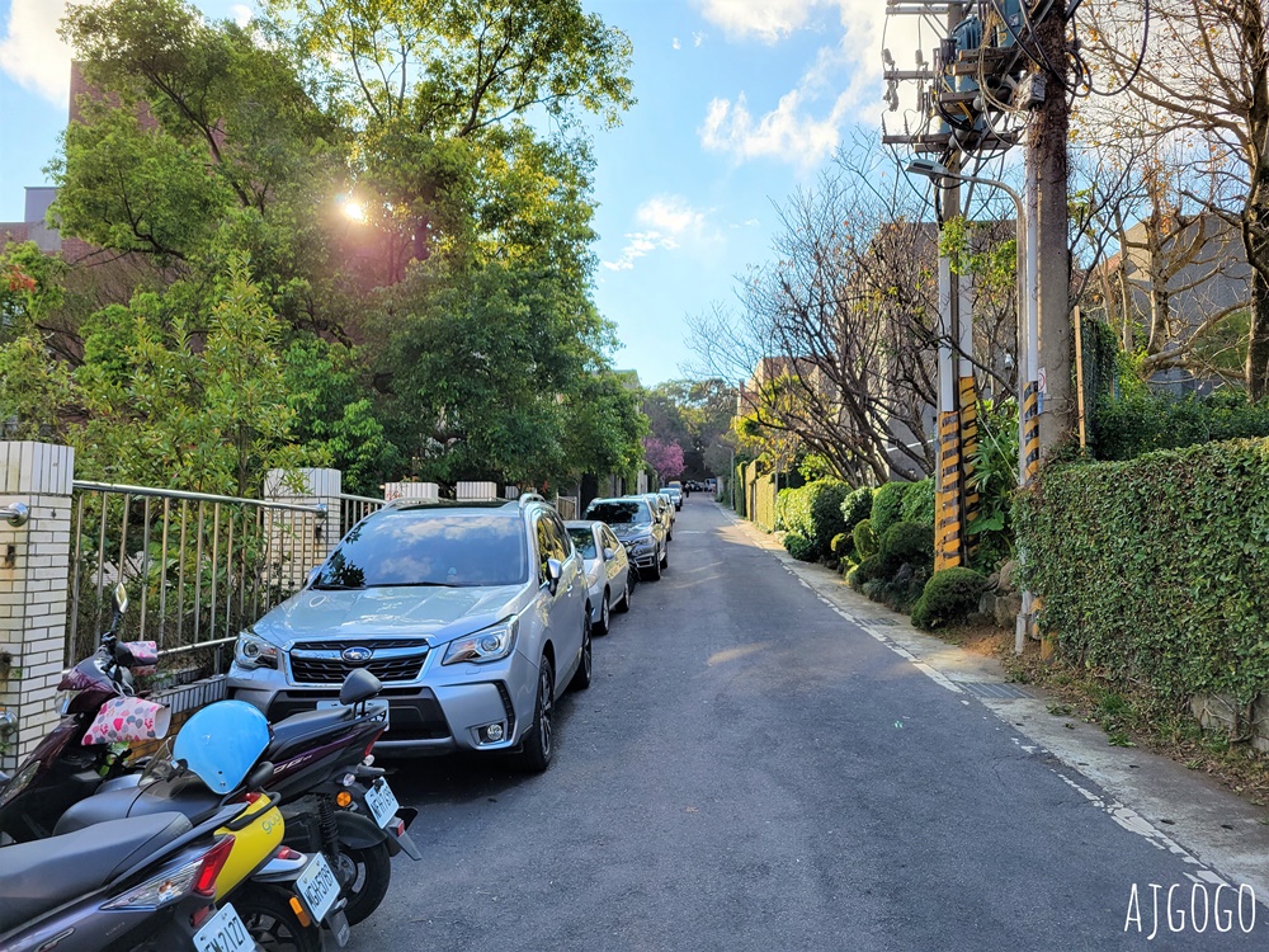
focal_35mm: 26
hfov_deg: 67.3
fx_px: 953
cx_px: 634
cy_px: 476
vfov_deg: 53.1
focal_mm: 5.4
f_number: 1.8
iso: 40
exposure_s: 1/789
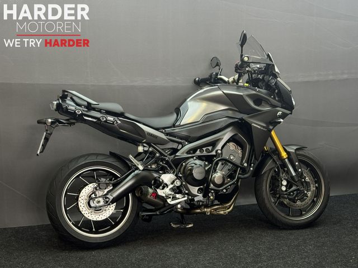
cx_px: 179
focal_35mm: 48
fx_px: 496
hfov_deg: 39.7
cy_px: 134
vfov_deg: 30.3
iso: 100
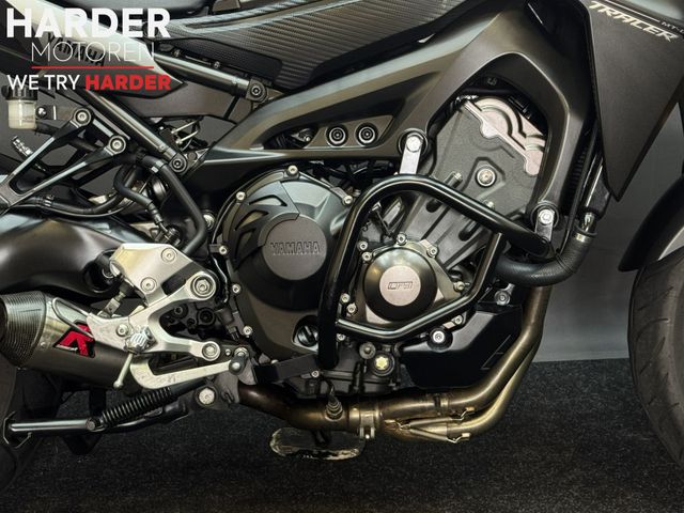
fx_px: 948
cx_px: 342
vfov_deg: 30.3
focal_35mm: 48
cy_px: 256
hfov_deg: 39.7
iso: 160
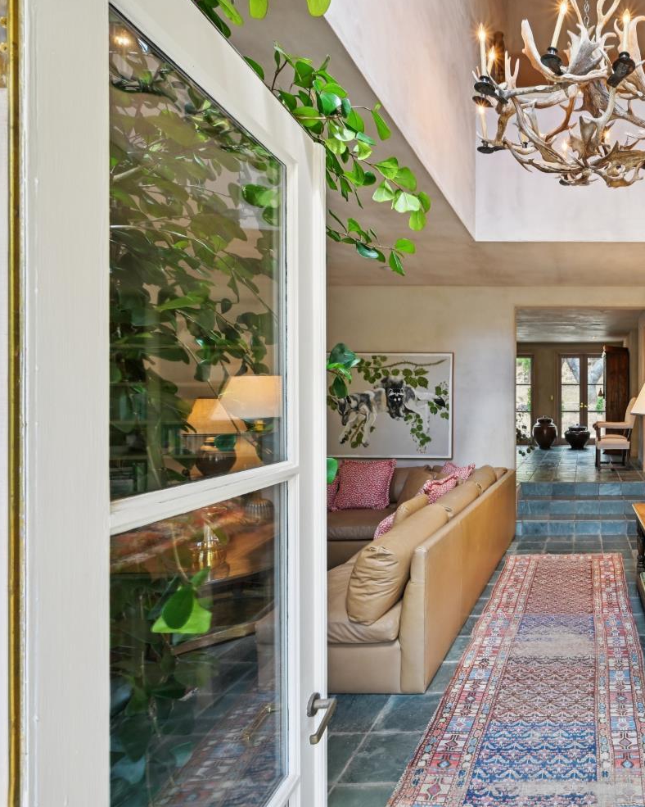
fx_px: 477
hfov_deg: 57.5
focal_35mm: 20
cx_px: 592
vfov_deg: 80.4
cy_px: 405
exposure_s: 1/15
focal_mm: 14
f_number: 11
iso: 800
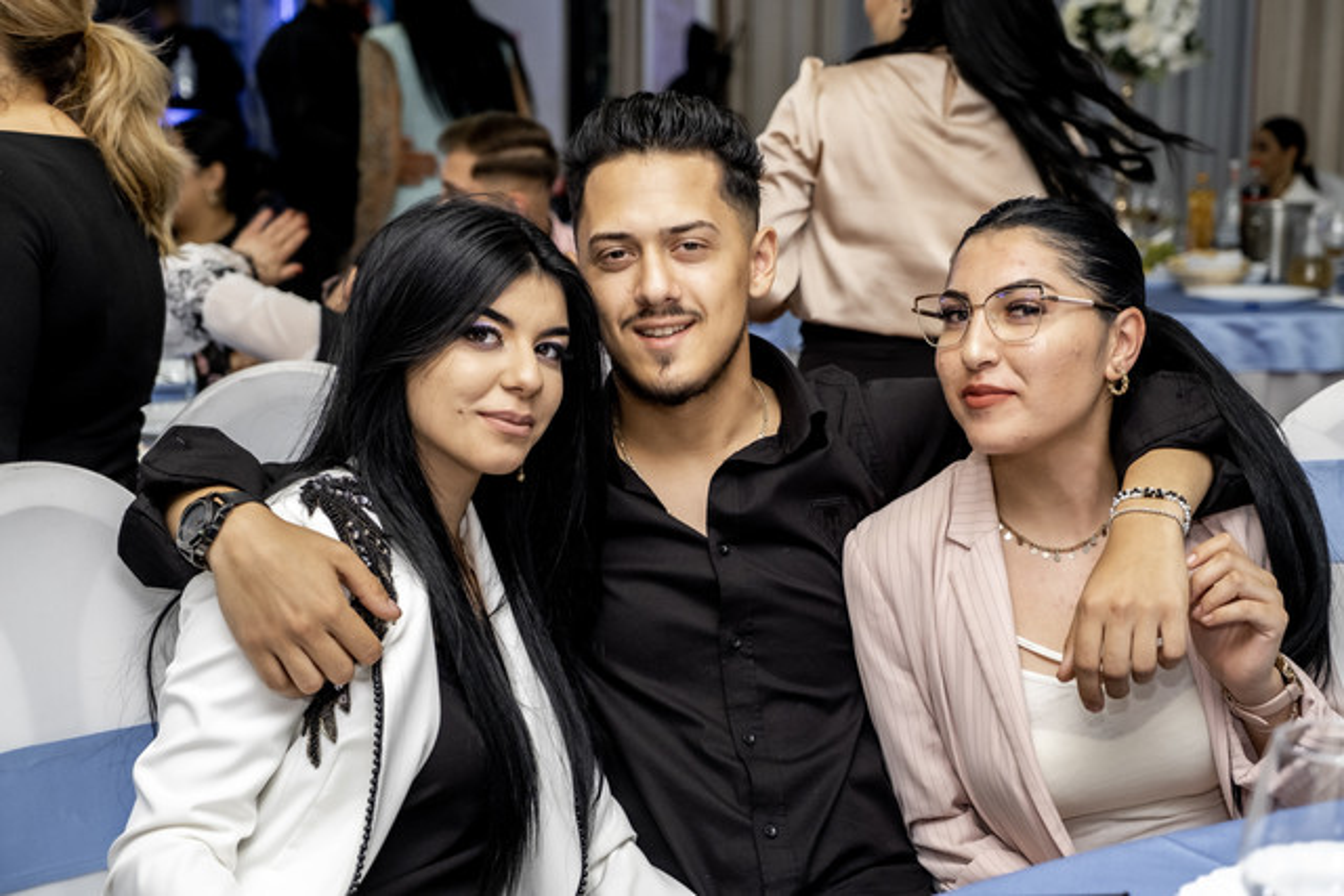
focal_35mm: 56
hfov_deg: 35.6
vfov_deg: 24.2
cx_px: 672
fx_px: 2091
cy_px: 448
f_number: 2.8
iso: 1250
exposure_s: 1/160
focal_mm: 37.6
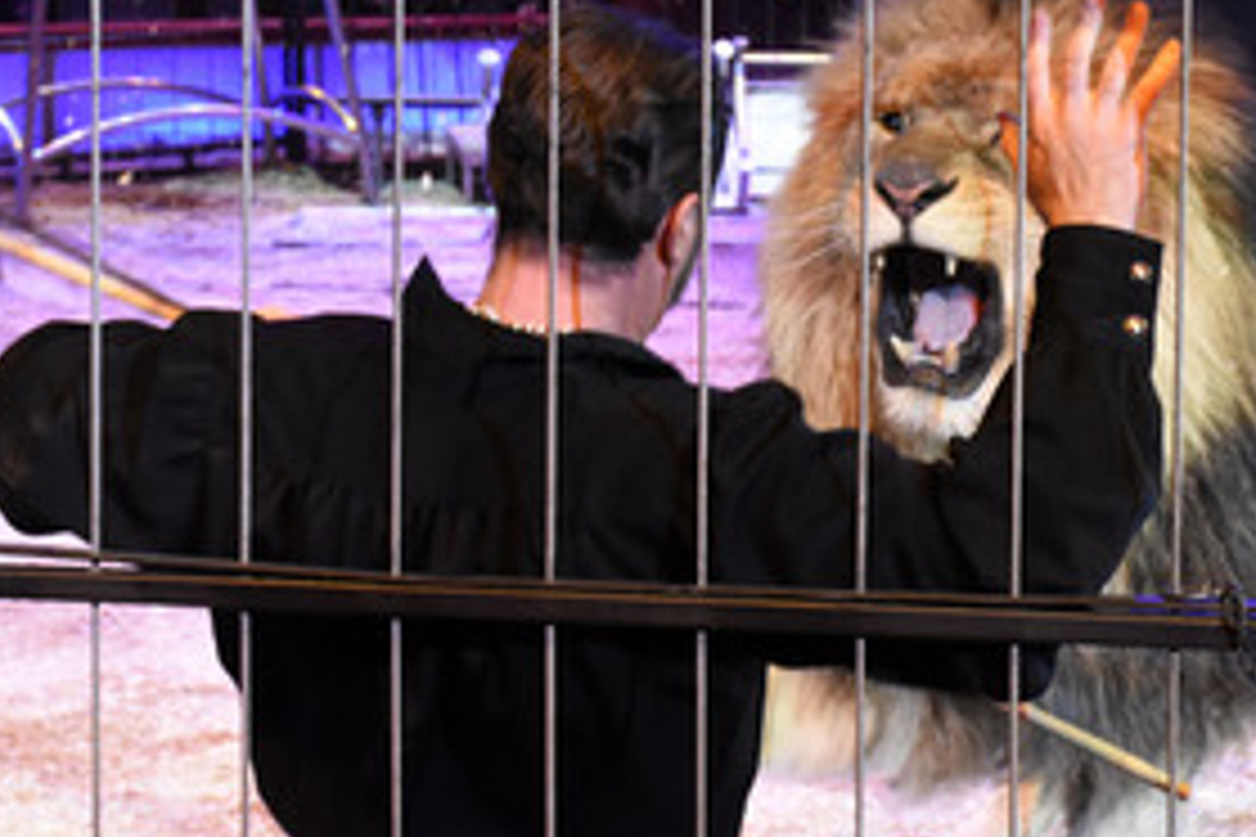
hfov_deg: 22.0
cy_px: 450
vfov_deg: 14.9
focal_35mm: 92
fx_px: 3210
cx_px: 849
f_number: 6.3
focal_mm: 38
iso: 3200
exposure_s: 1/160
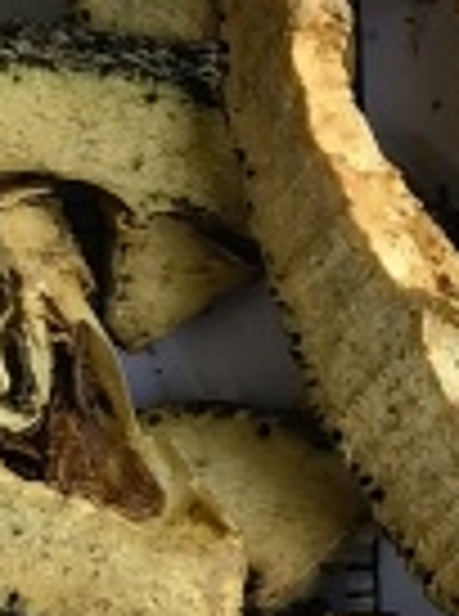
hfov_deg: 6.5
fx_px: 3748
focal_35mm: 211
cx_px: 1332
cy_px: 151
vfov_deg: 9.4
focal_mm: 5.54
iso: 400
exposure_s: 1/299
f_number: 1.8
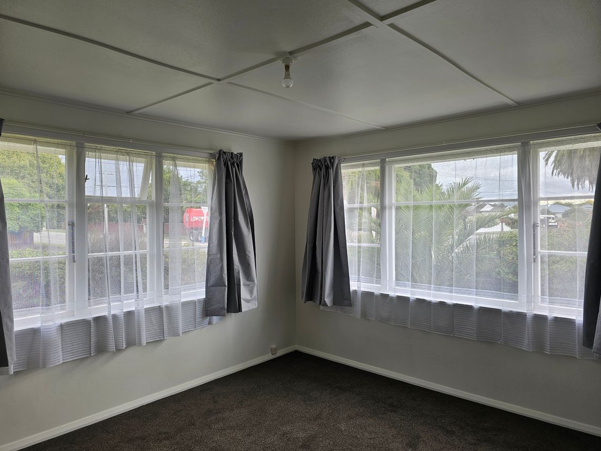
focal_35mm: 24
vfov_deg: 56.8
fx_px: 417
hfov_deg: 71.6
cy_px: 218
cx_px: 290
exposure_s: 1/120
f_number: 1.7
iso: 25
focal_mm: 6.3
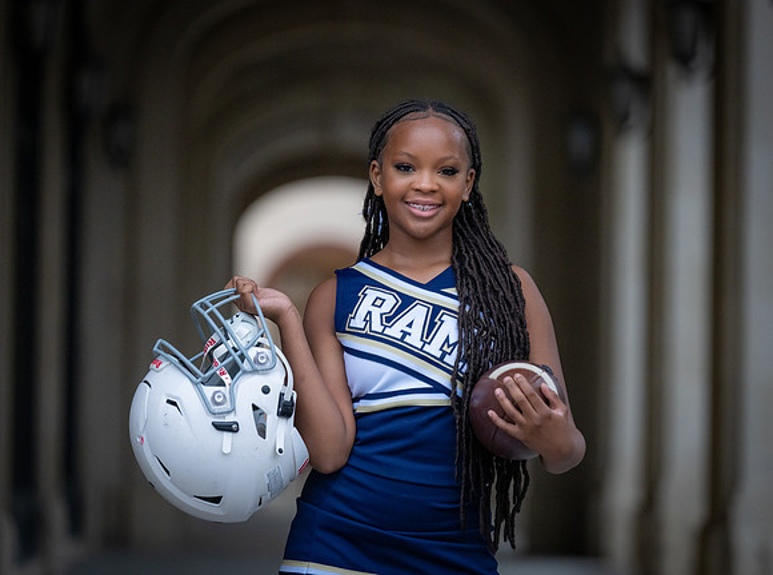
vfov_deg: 8.3
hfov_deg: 11.1
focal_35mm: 178
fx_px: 3972
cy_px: 284
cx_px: 438
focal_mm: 158
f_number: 2.8
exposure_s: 1/250
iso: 2500
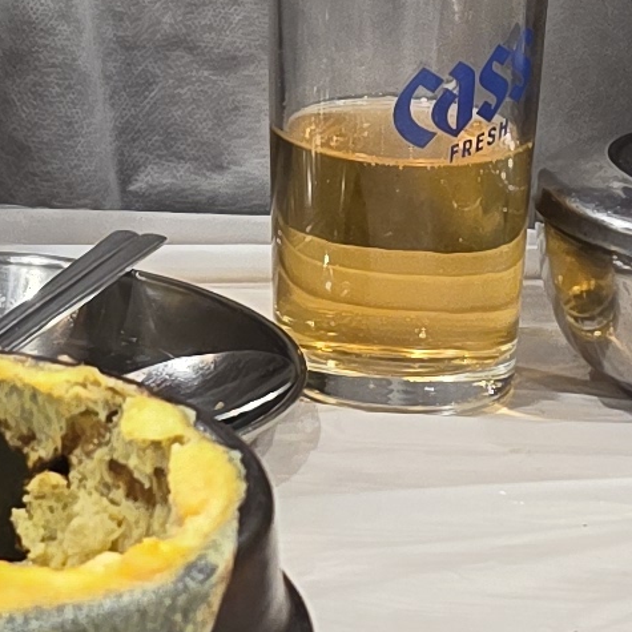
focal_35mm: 171
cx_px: 25
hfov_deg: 10.2
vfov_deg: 9.9
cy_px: -294
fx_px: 3532
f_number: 1.7
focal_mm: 6.25
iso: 250
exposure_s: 1/120
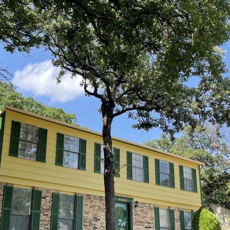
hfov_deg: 38.8
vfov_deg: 38.8
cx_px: 78
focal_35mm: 43
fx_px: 323
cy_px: 150
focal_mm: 5.1
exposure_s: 1/962
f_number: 1.6
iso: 32
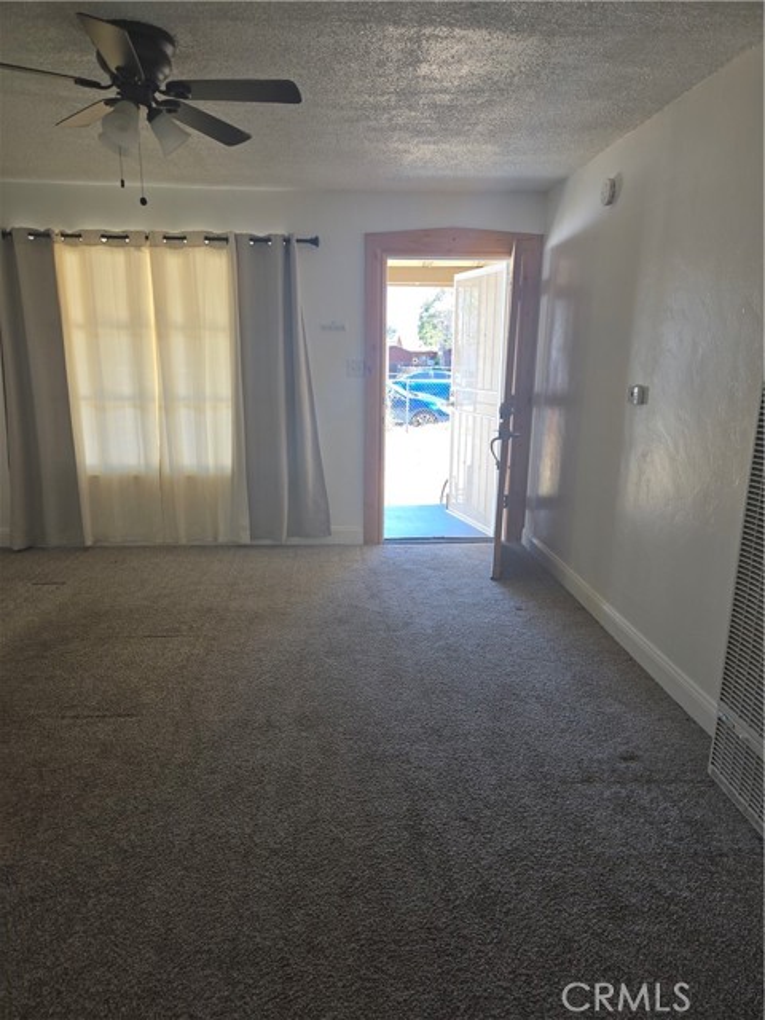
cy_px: 510
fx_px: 678
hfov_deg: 58.9
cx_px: 382
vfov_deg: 73.9
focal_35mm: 23
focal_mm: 5.4
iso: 40
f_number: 1.8
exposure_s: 1/180
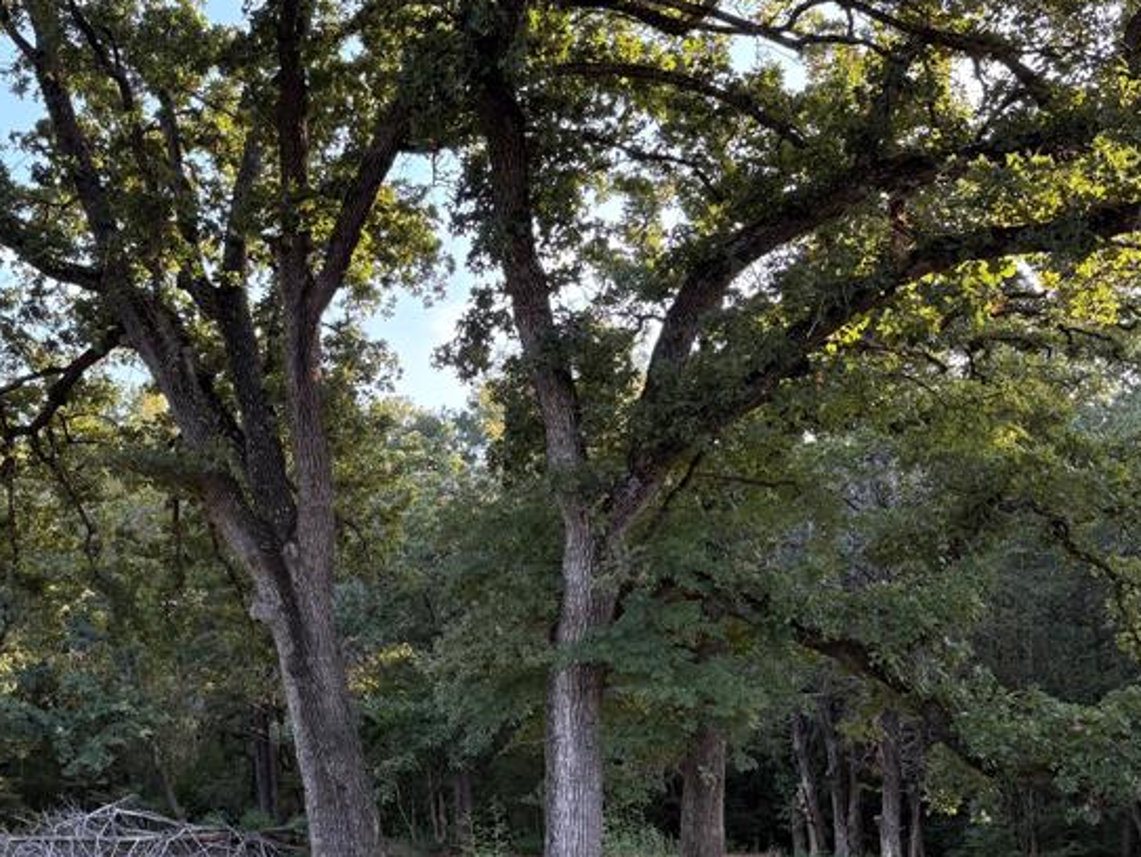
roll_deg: -0.1
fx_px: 1616
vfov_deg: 29.7
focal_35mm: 49
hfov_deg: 37.9
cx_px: 277
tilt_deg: +10.2
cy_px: 473
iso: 64
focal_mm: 5.96
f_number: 1.6
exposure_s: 1/255
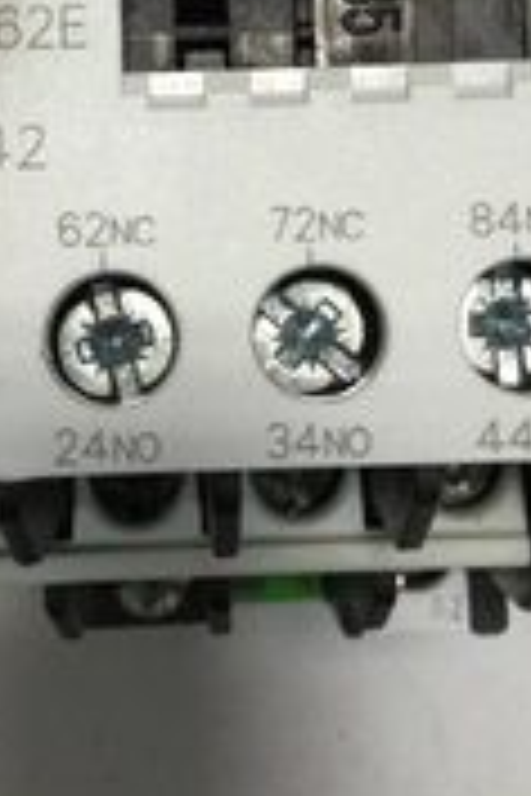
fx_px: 1615
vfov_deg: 26.7
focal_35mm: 73
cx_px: 220
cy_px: 63
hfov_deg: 18.7
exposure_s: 1/30
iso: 40
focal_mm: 3.3
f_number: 2.4
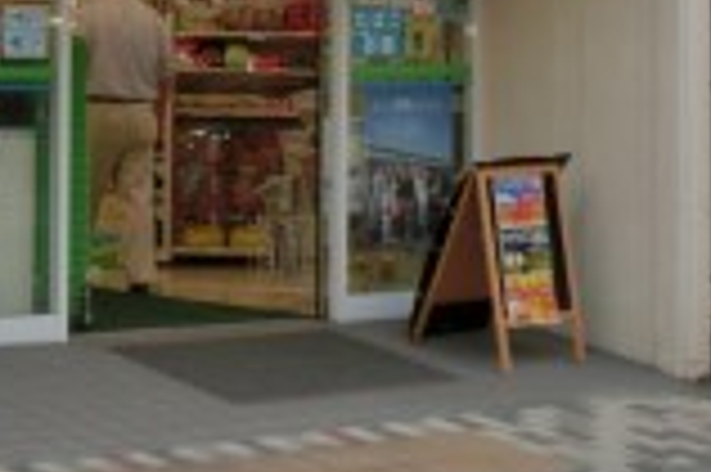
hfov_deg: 14.7
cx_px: 158
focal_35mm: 139
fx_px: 2742
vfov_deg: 9.7
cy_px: -135
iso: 80
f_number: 3.7
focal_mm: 5.93
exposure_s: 1/125
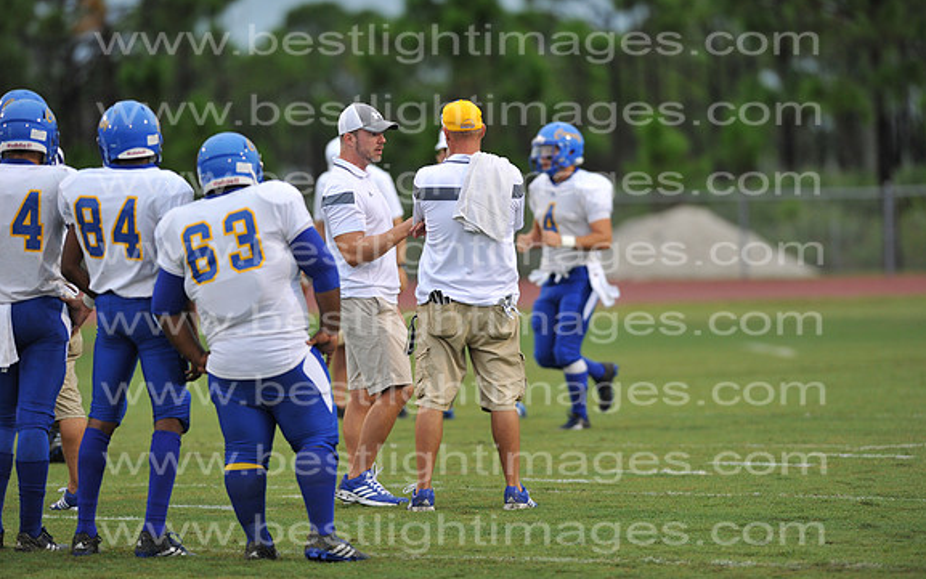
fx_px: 7750
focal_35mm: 307
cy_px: 289
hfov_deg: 6.8
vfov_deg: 4.3
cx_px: 464
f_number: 3.2
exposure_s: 1/800
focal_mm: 300
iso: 1250
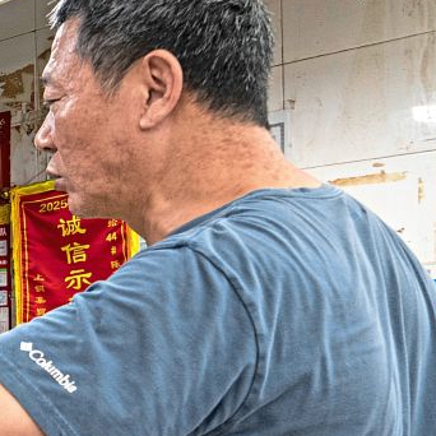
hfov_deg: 19.4
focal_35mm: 74
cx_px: -272
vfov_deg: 22.7
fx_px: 1054
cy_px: 400
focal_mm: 24
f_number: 6.3
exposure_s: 1/100
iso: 1250
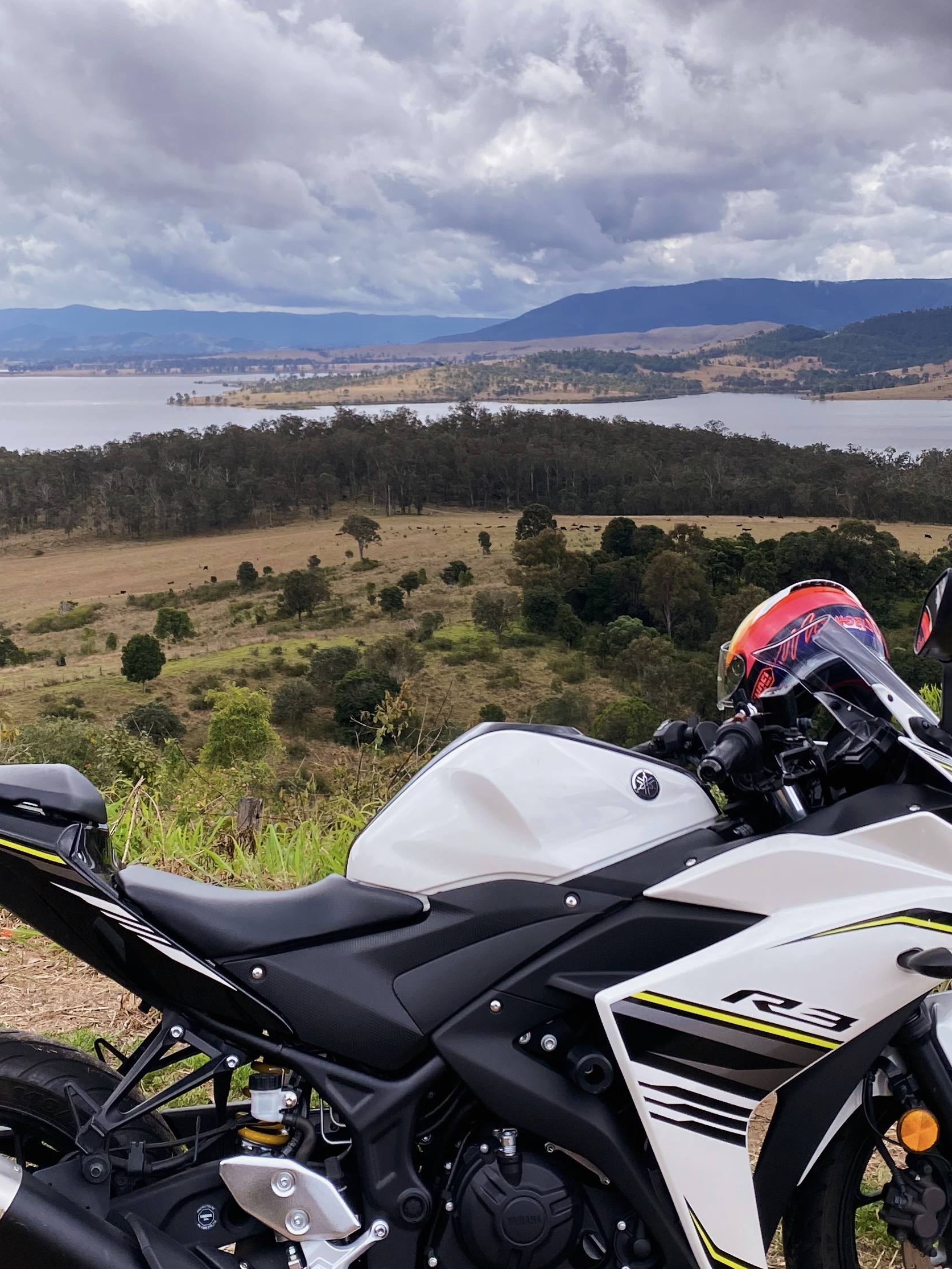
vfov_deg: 40.2
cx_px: 502
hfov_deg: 30.9
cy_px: 495
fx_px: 1723
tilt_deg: -5.7
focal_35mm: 47
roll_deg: +1.2
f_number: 1.8
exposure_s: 1/1585
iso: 32
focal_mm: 4.25
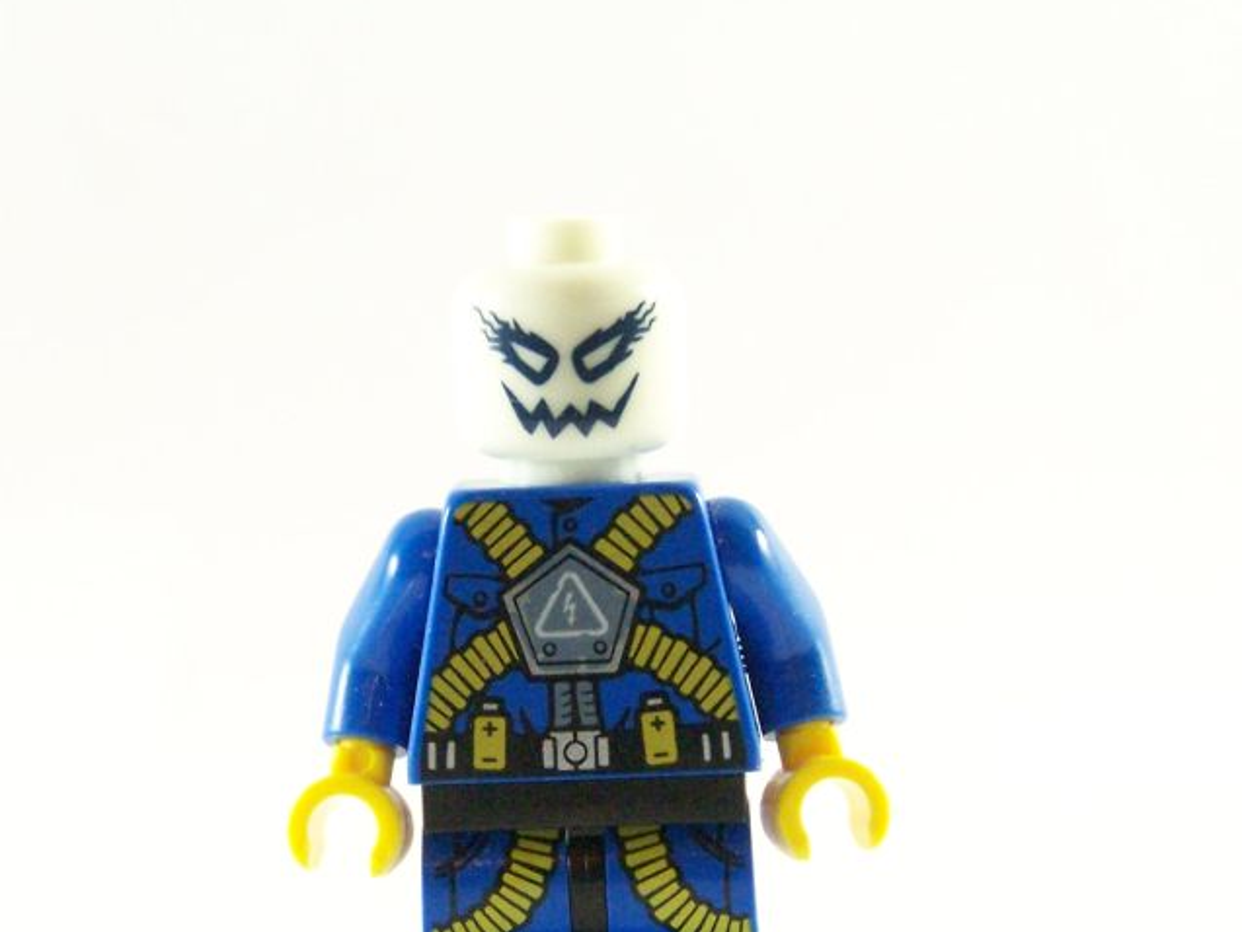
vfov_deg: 7.9
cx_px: 593
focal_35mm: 188
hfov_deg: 10.5
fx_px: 6747
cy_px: 659
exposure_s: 1/60
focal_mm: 19.4
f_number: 3.6
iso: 400
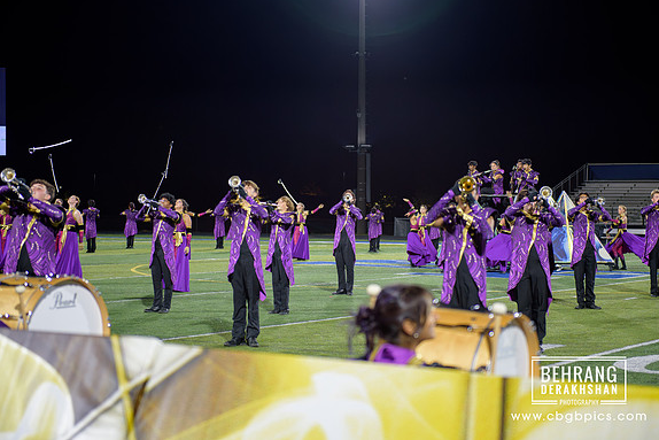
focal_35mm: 74
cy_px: 219
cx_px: 332
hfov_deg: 27.3
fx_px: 1355
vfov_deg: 18.4
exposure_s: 1/400
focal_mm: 70
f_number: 2.8
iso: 2000
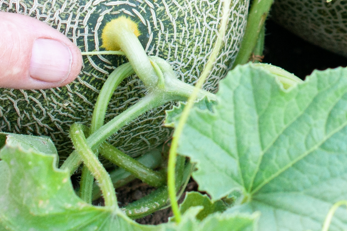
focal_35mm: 317
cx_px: 290
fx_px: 3052
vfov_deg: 4.3
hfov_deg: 6.5
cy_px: -151
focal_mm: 50
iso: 250
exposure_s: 1/160
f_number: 4.5
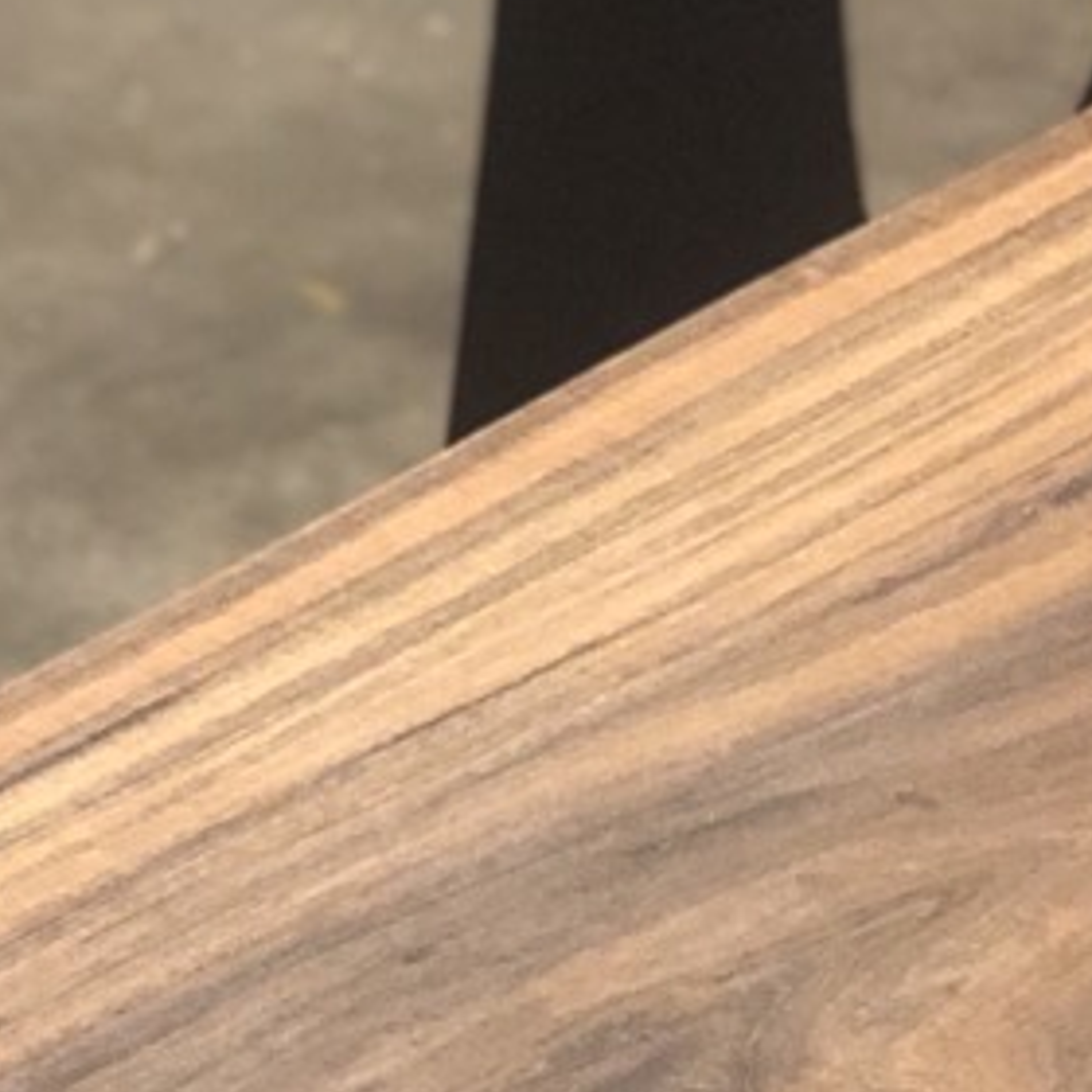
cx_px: 1082
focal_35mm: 246
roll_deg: +2.3
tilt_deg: -32.6
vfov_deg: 7.0
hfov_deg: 7.1
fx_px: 8780
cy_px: 1615
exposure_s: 1/20
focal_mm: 6
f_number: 2.4
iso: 160
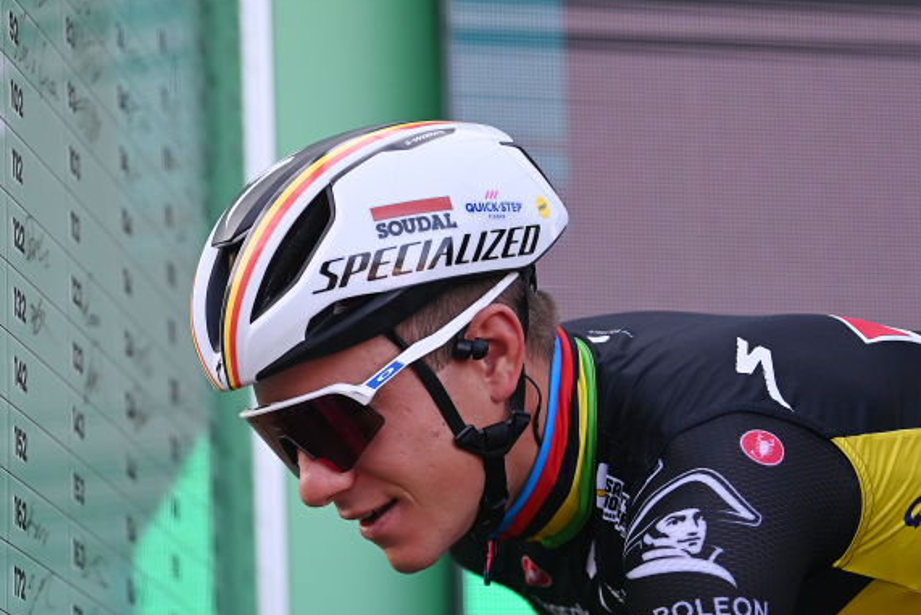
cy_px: 527
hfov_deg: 11.2
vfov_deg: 7.5
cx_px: 297
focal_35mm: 183
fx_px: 4683
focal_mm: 102
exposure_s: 1/1250
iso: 500
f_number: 2.8
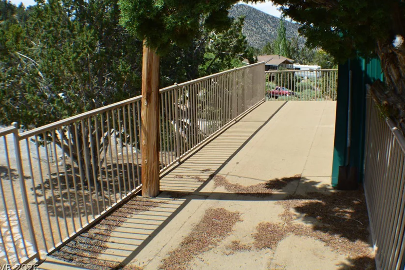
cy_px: 109
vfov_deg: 28.0
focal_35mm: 48
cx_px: 240
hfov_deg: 40.9
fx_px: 540
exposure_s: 1/125
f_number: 11
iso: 180
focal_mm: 26
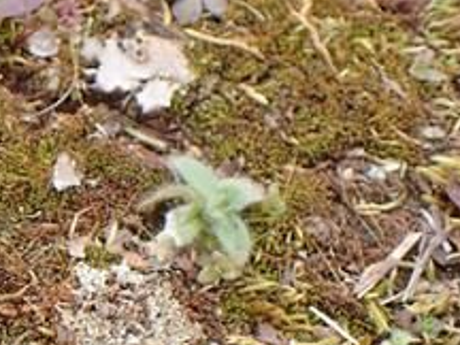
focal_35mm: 89
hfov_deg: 19.8
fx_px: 1183
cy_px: 270
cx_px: -181
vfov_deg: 16.5
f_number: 2.3
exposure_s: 1/320
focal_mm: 5.5
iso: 100
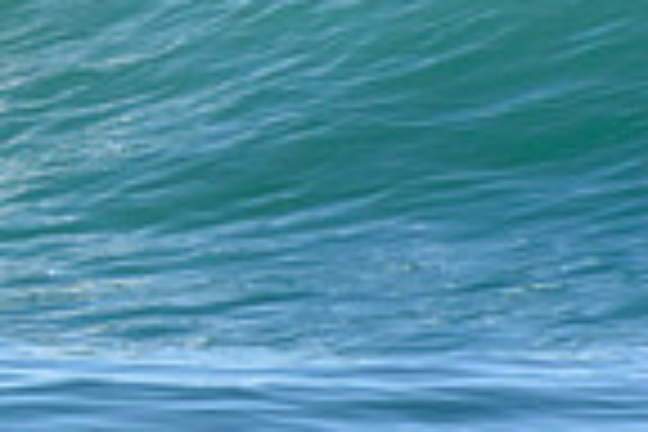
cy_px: -286
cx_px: -639
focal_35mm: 2422
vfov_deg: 0.6
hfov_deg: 0.9
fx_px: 43593
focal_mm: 400
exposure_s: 1/2500
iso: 720
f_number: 5.6
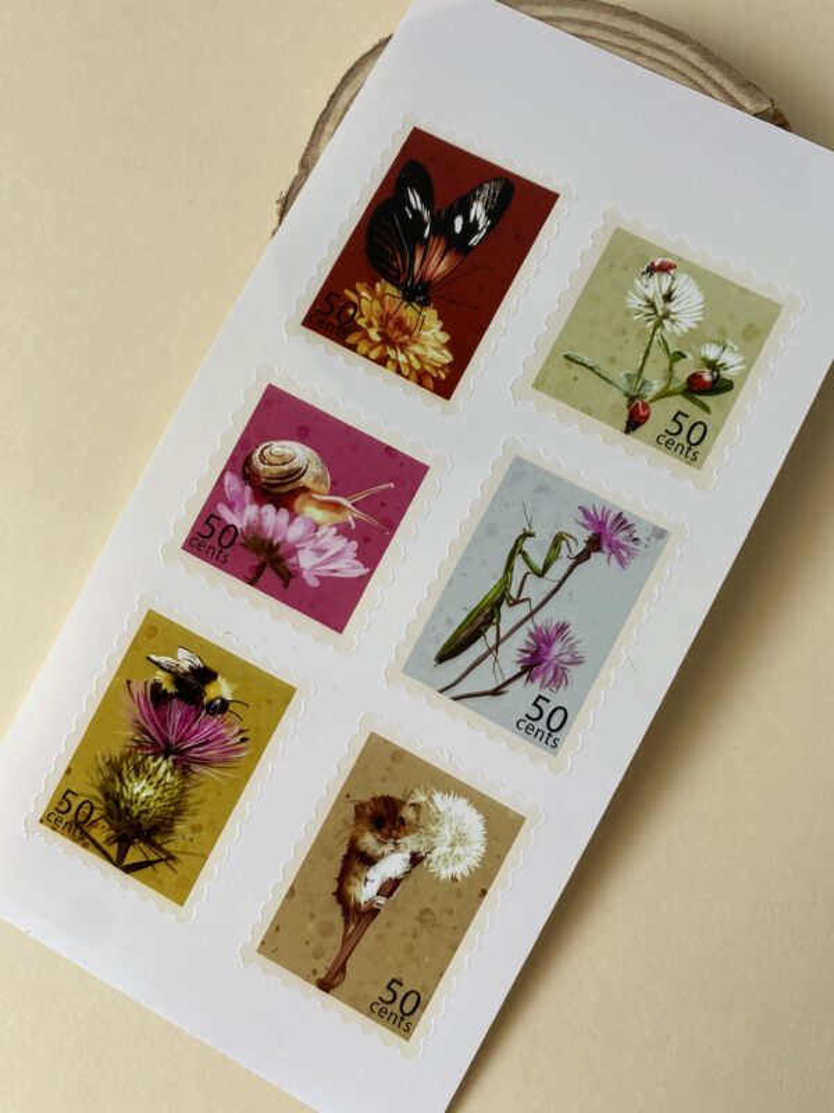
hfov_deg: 53.1
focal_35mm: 26
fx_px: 835
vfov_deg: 67.3
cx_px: 417
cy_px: 556
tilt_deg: -81.2
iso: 50
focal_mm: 4.25
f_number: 1.8
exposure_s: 1/121
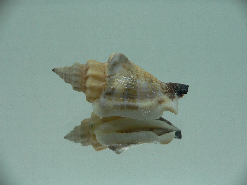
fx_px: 250
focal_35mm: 35
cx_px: 124
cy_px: 92
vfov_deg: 40.7
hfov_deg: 52.6
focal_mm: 4.6
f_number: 2.8
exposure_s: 1/60
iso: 80
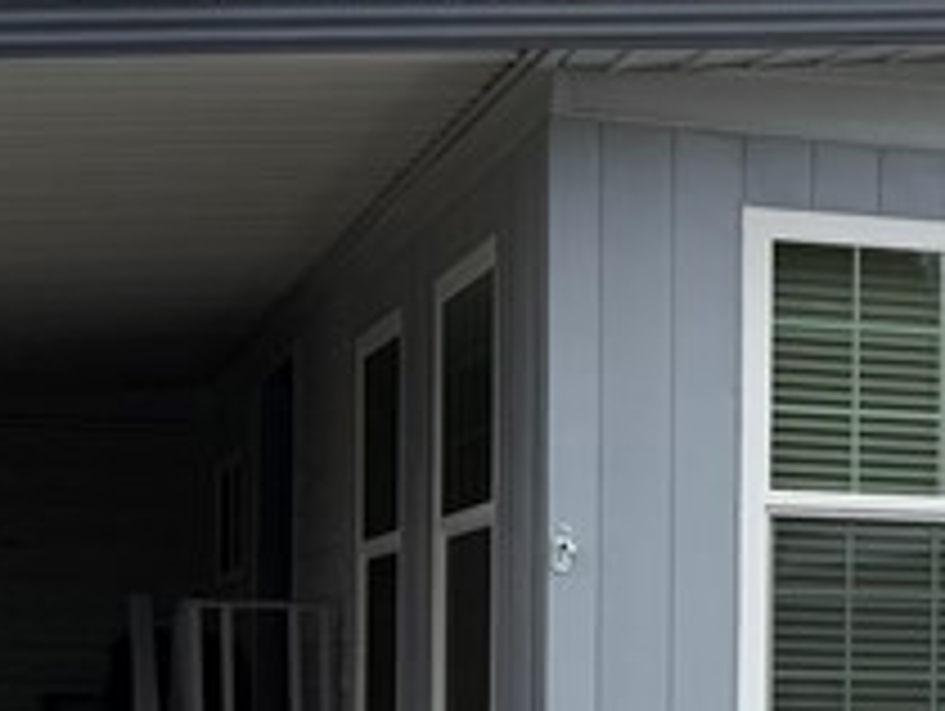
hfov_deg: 16.0
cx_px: 1197
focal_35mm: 117
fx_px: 3198
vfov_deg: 12.5
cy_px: 734
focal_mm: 6.76
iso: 80
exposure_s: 1/3584
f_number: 1.78
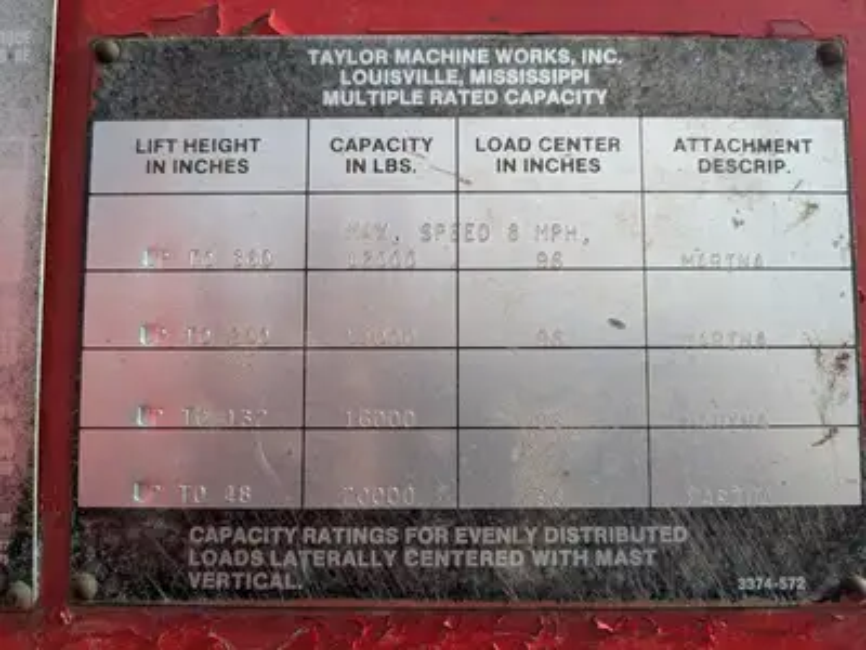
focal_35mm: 25
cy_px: 325
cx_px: 433
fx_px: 625
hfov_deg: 69.4
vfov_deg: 54.9
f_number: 1.9
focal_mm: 5.4
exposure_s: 1/799
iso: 51
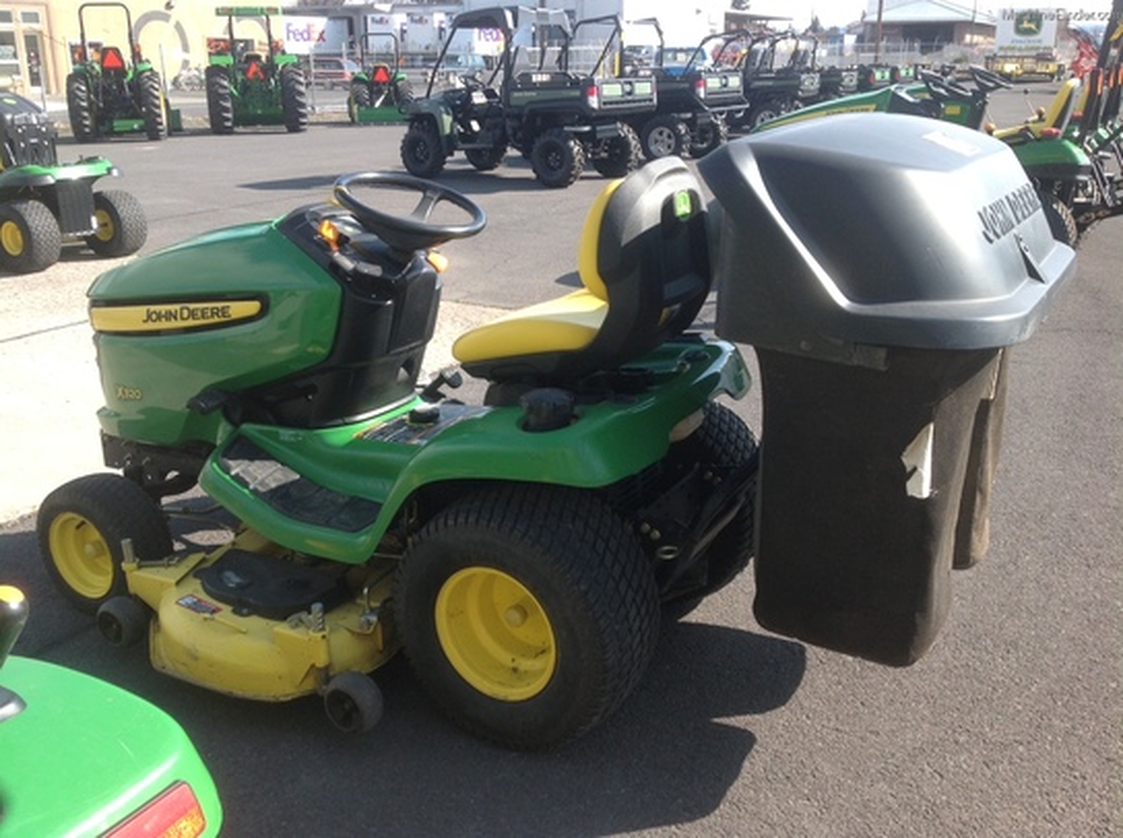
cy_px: 419
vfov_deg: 40.6
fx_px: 1133
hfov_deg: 52.7
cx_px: 562
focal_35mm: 35
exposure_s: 1/512
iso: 50
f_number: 2.4
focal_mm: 4.28
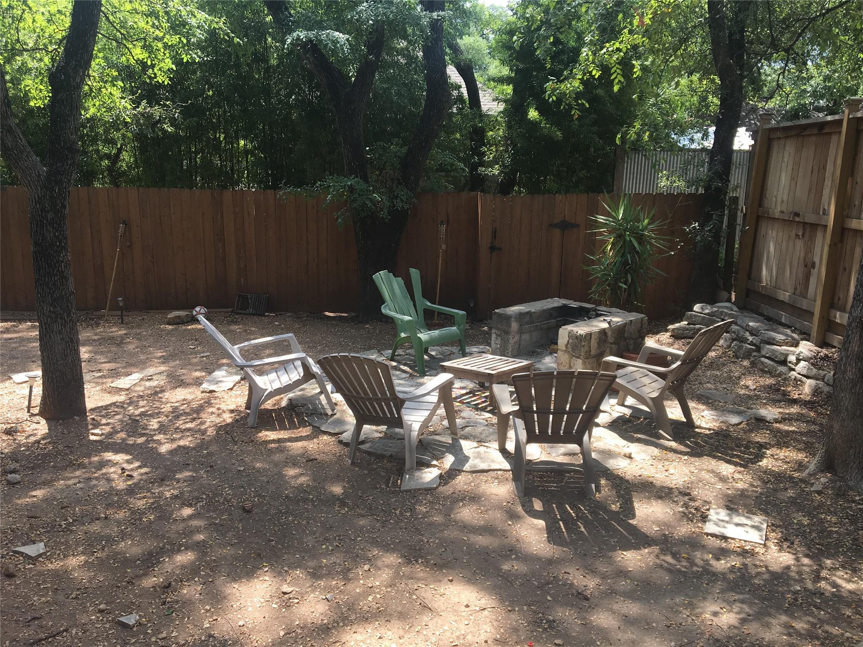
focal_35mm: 29
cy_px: 324
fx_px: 723
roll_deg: -1.2
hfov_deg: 61.7
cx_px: 432
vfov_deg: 48.2
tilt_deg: -13.4
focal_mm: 4.15
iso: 25
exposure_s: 1/318
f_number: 2.2
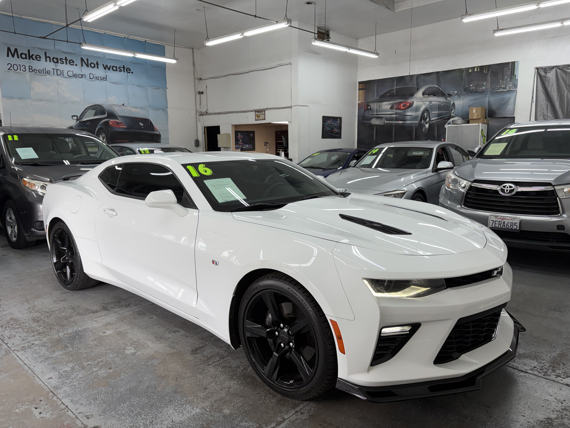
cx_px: 285
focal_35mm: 26
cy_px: 214
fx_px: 428
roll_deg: +2.1
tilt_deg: -7.5
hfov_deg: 67.3
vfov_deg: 53.1
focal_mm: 5.96
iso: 40
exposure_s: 1/120
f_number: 1.6
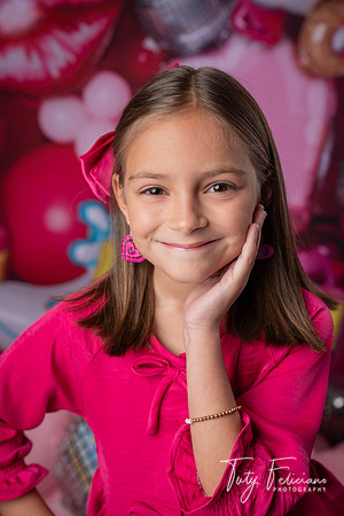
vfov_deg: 40.3
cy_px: 258
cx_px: 172
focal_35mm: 49
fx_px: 702
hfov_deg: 27.5
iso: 64
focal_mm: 49
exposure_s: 1/160
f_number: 4.5
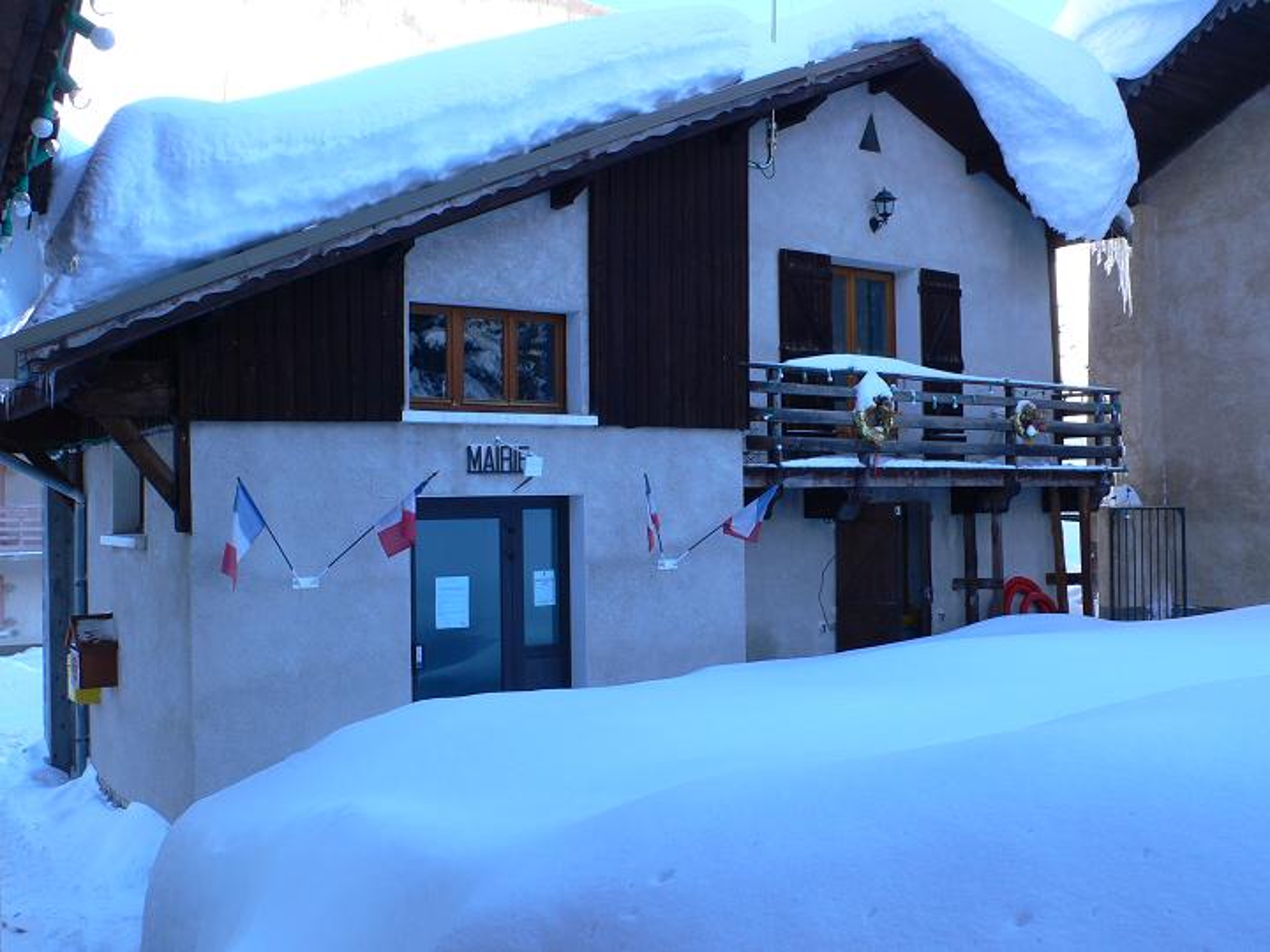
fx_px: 1247
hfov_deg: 54.0
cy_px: 476
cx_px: 635
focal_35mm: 34
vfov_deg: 41.8
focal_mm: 6.3
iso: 80
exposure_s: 1/125
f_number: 4
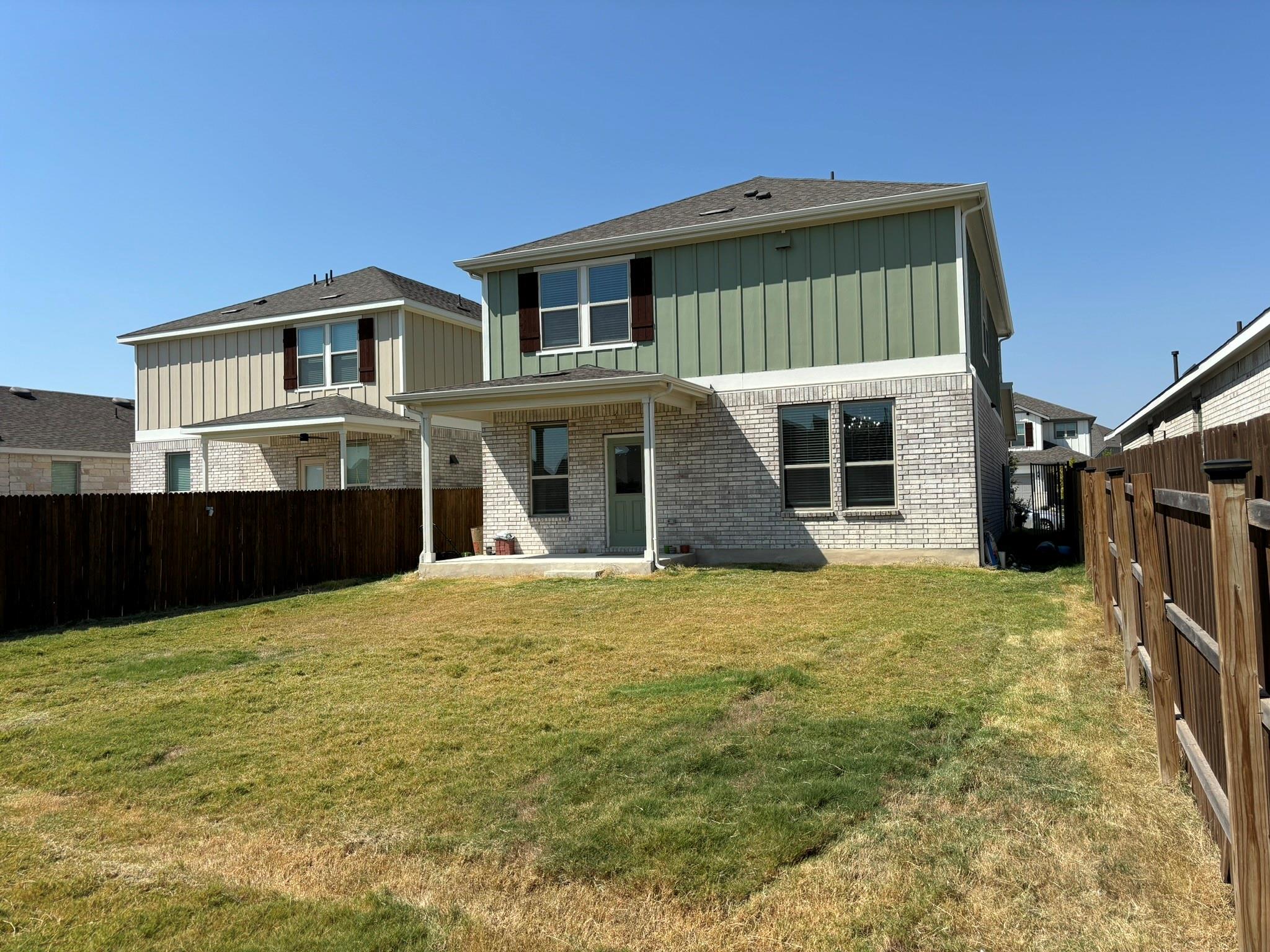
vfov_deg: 53.1
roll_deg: +1.4
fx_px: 954
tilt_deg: +2.0
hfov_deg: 67.3
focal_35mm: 26
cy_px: 476
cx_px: 635
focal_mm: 5.96
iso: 50
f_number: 1.6
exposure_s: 1/3937
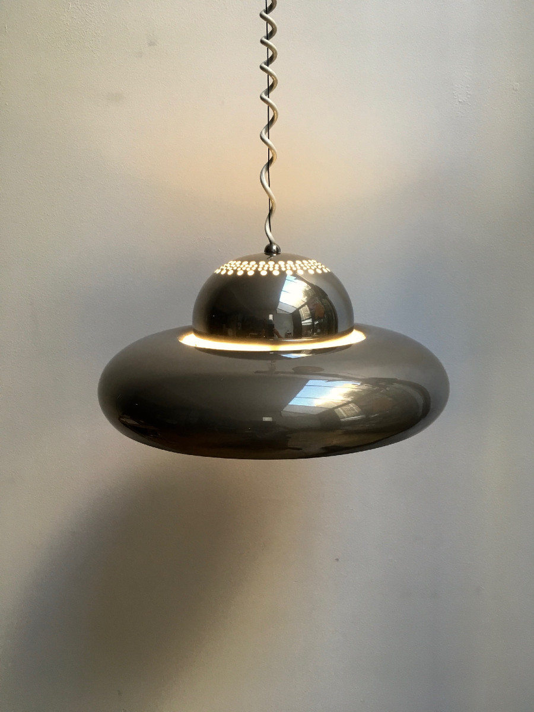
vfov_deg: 61.7
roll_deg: +1.6
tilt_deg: -9.3
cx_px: 267
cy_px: 356
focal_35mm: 29
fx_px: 596
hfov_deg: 48.2
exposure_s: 1/33
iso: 50
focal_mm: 4.15
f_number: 2.2
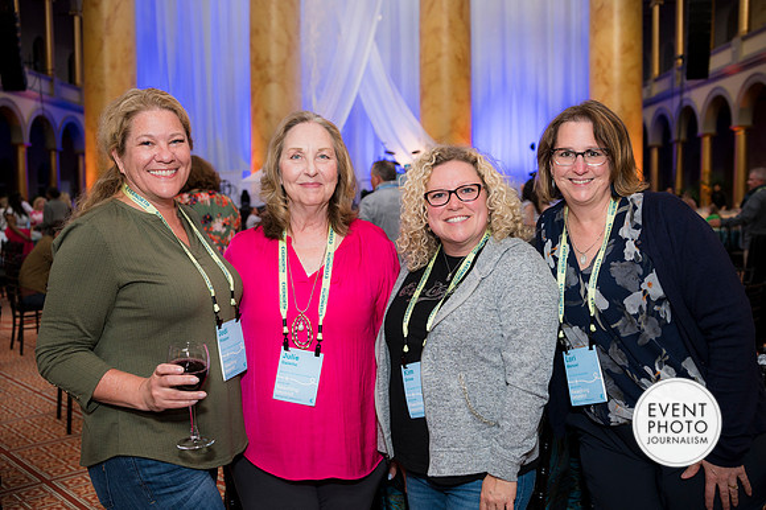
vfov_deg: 37.3
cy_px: 255
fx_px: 756
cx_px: 383
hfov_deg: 53.8
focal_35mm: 36
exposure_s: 1/100
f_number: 4
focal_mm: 35
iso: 800
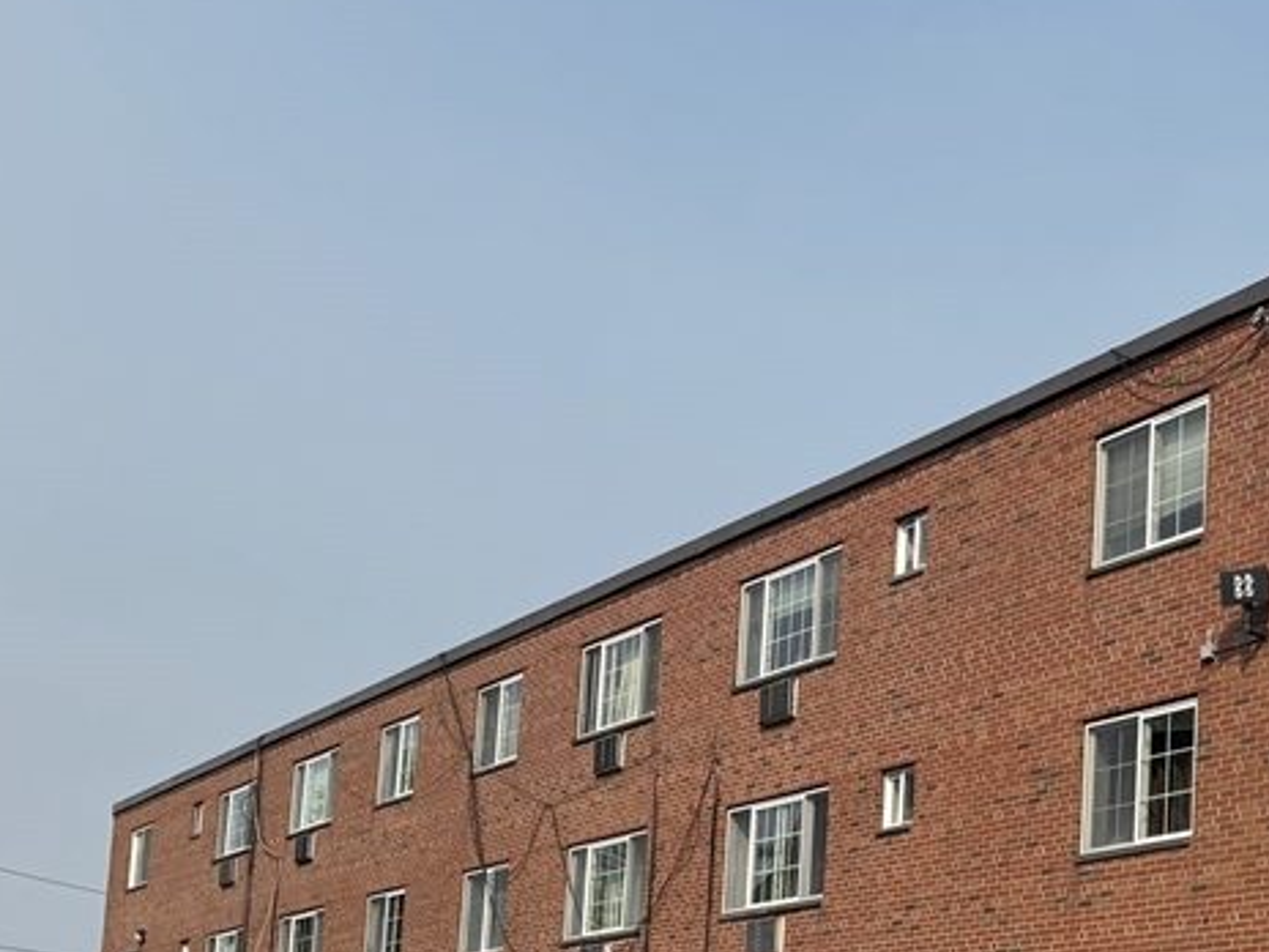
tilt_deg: +5.9
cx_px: 1198
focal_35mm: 53
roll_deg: -2.7
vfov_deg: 25.7
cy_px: 1012
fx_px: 1943
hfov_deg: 33.8
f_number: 1.78
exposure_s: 1/4049
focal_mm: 6.76
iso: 80
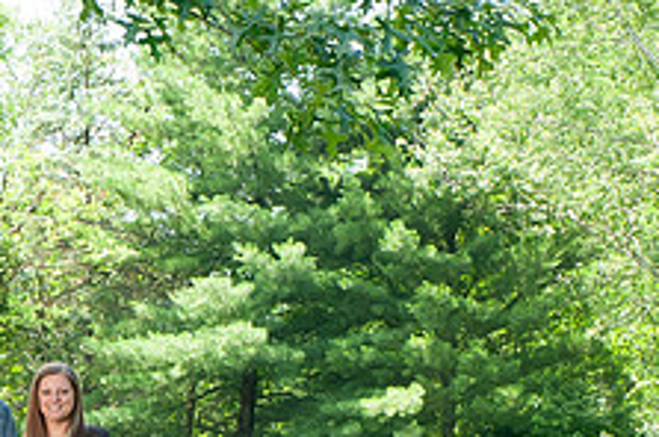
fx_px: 3510
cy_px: 568
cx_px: -122
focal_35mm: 192
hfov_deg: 10.6
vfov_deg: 7.1
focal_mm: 48
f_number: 14
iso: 800
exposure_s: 1/160
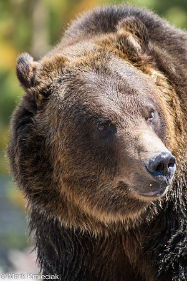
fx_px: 5843
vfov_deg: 2.7
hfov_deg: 1.8
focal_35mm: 750
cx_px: 144
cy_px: 140
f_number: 5.6
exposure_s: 1/1000
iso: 720
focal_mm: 500
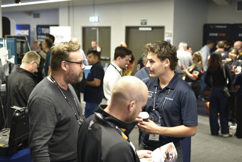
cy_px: 81
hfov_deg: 39.6
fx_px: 336
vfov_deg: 27.0
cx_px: 121
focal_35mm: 50
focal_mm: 50
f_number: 3.2
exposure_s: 1/60
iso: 800
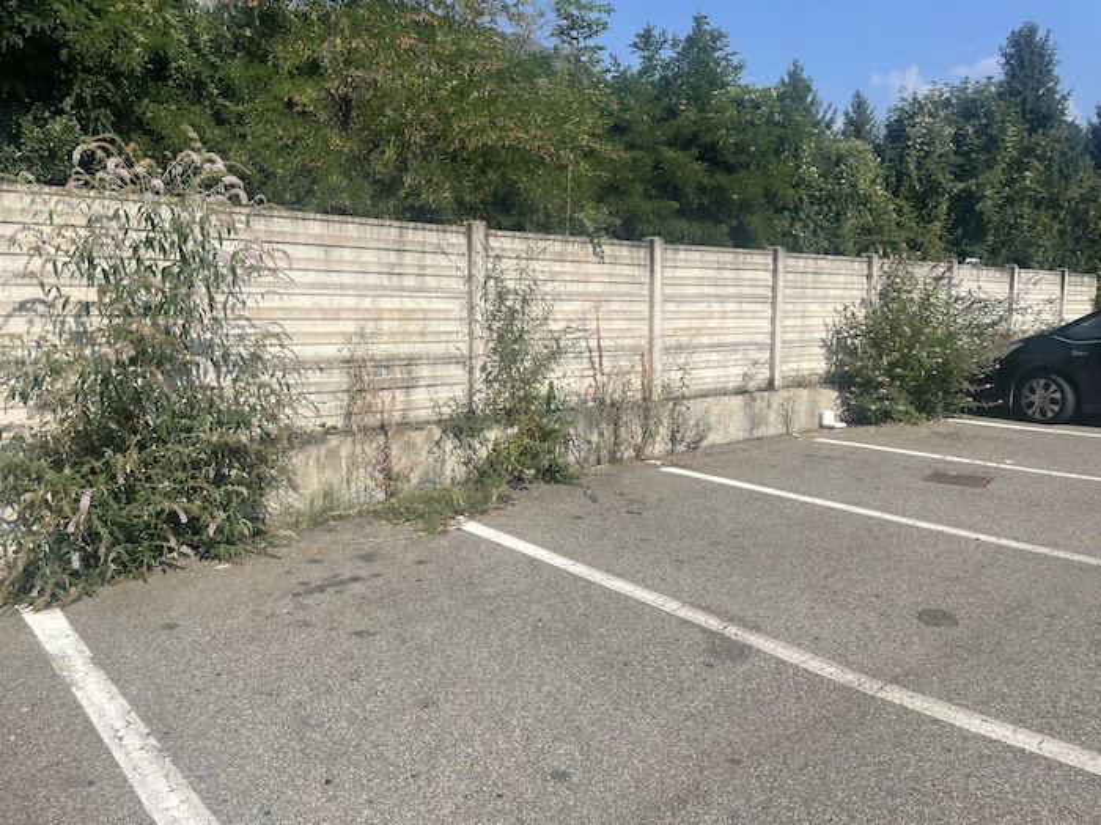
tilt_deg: -6.9
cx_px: 550
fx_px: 827
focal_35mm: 26
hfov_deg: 67.3
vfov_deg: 53.1
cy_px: 412
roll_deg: +0.7
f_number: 1.6
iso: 32
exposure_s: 1/4292
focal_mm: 4.2
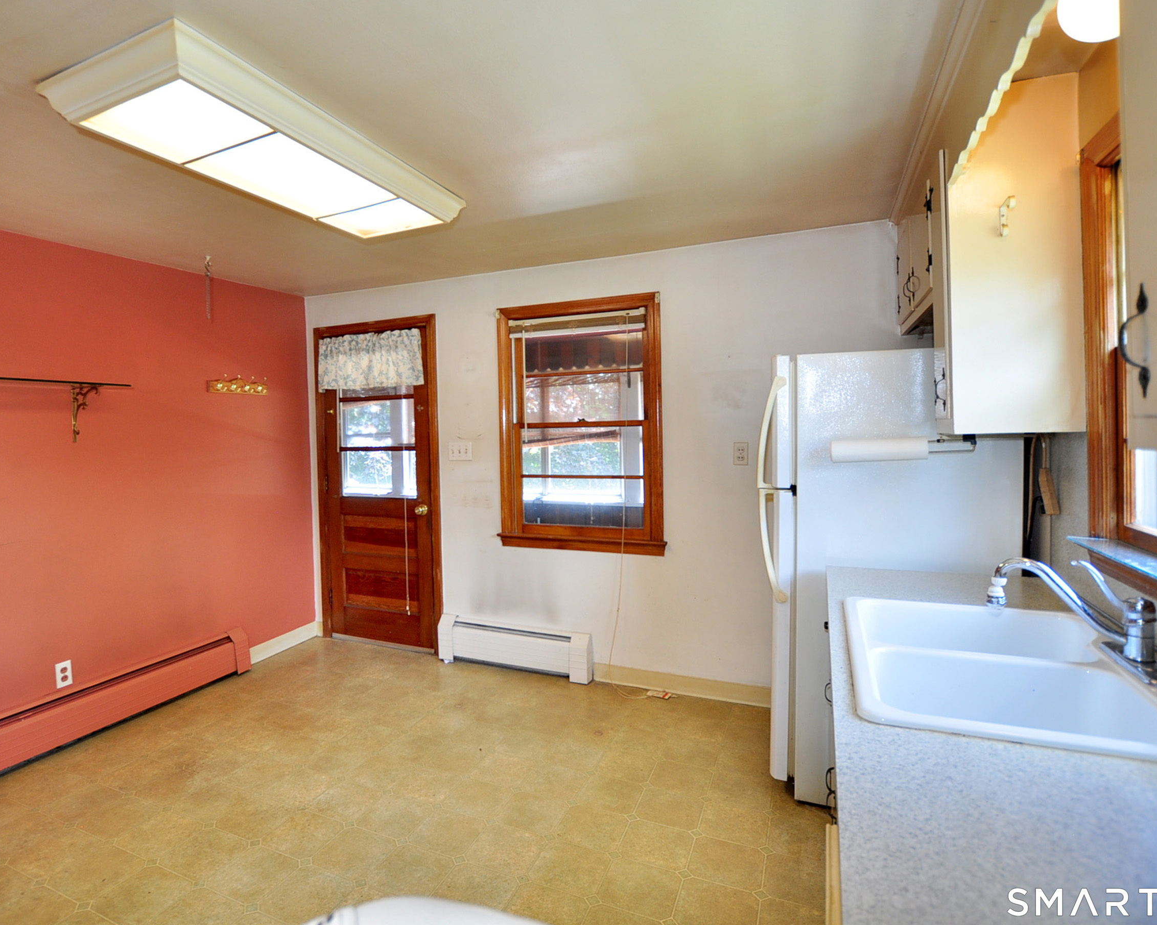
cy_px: 436
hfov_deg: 85.7
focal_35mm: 18
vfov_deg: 73.7
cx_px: 488
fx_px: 616
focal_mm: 10
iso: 250
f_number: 3.5
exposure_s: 1/60
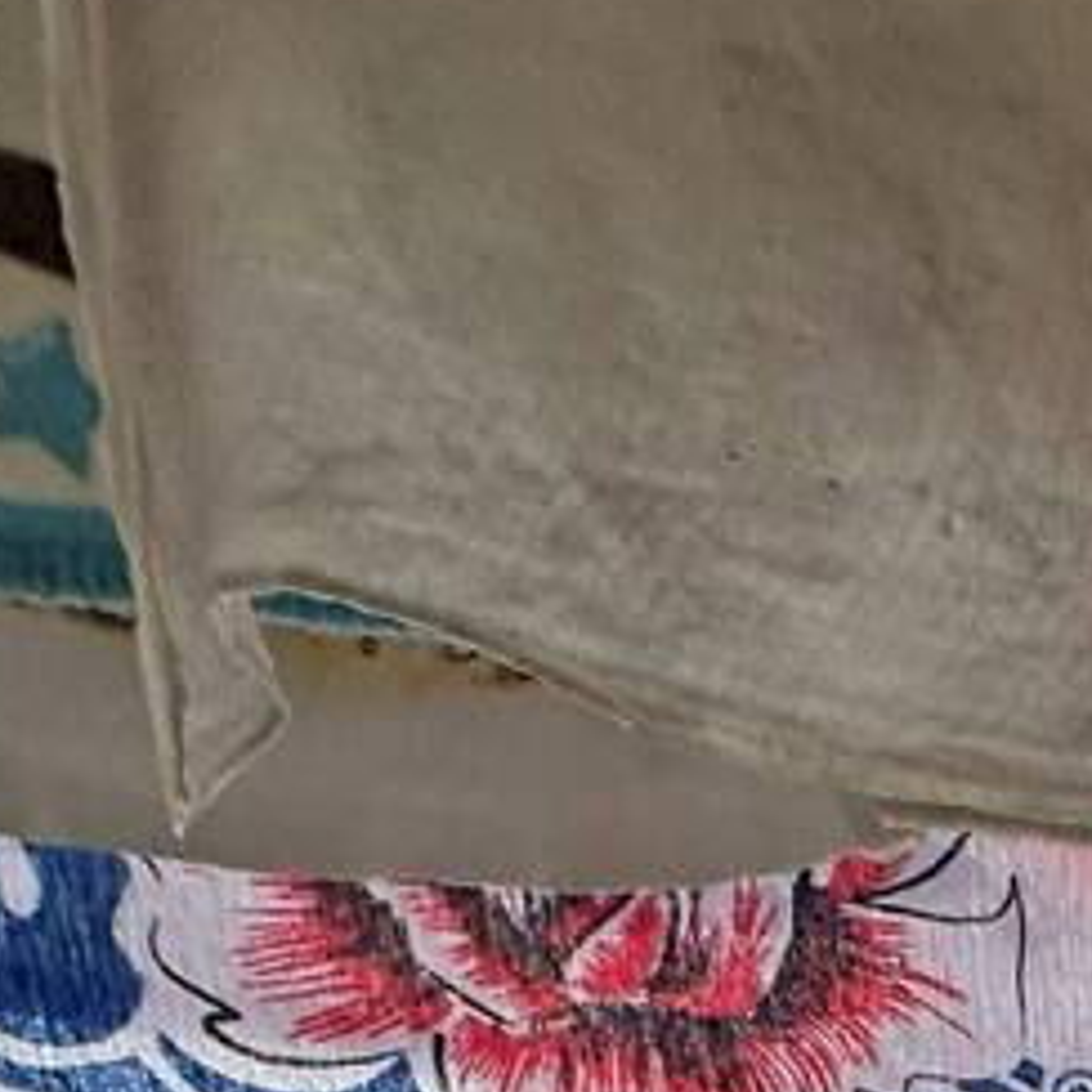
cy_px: 2278
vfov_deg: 16.7
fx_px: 2605
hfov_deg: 17.6
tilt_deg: -17.0
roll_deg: -2.4
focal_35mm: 73
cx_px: 2117
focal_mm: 2.22
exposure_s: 1/337
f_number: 2.2
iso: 40
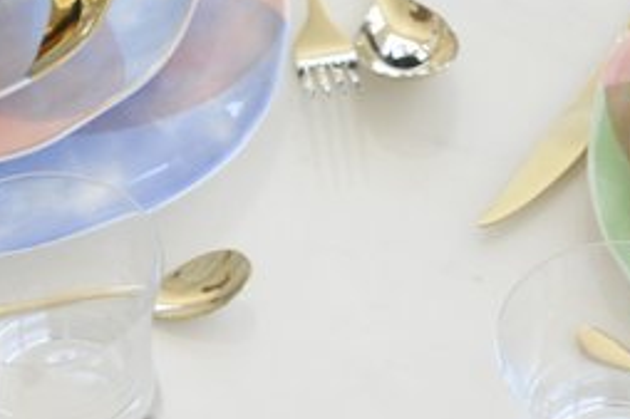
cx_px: 310
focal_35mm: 195
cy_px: 642
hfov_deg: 10.6
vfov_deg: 6.9
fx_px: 3410
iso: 560
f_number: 6.7
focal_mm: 62
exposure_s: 1/180
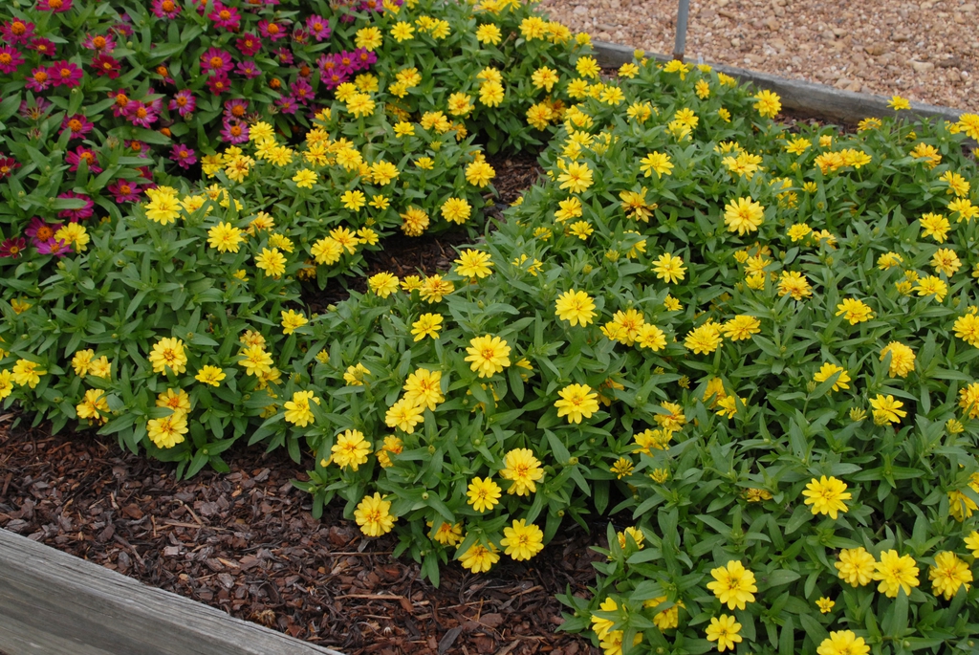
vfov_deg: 28.1
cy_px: 328
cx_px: 490
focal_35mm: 48
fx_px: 1307
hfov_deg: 41.1
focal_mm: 32
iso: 400
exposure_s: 1/160
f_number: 6.3
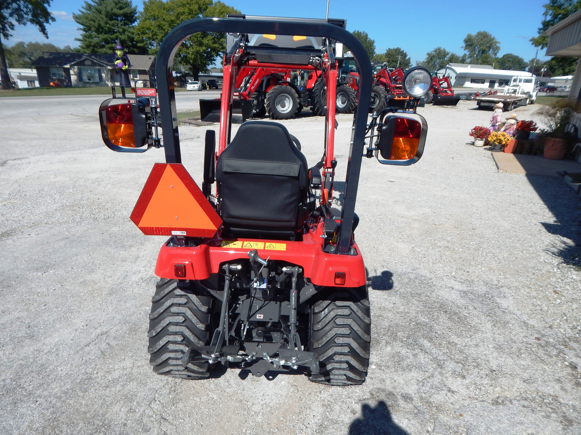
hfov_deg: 76.4
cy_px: 218
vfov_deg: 61.1
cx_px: 290
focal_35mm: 22
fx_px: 369
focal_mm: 4
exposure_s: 1/640
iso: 125
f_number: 6
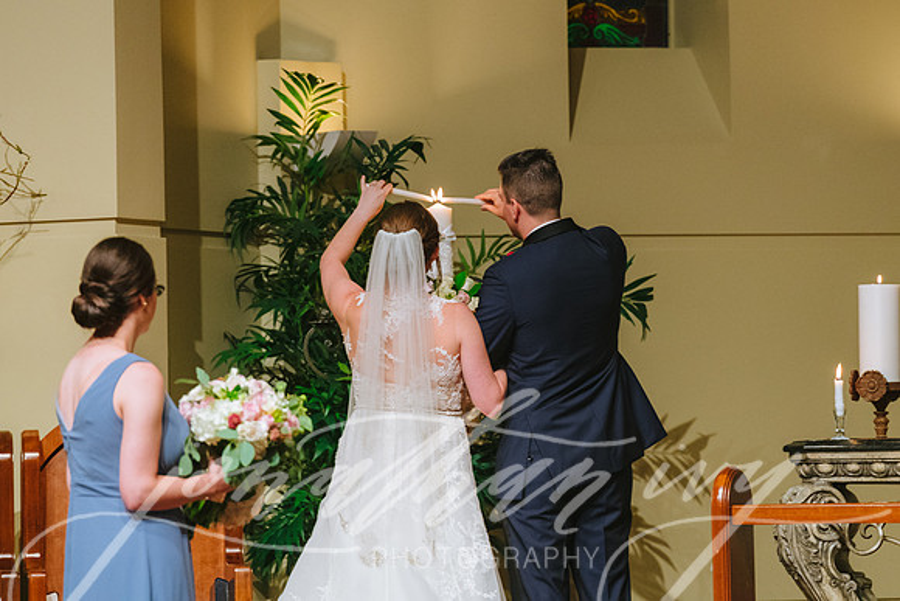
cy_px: 204
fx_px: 6607
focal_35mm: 264
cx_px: 490
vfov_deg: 5.2
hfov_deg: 7.8
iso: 1600
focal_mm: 200
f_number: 2.8
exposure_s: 1/160
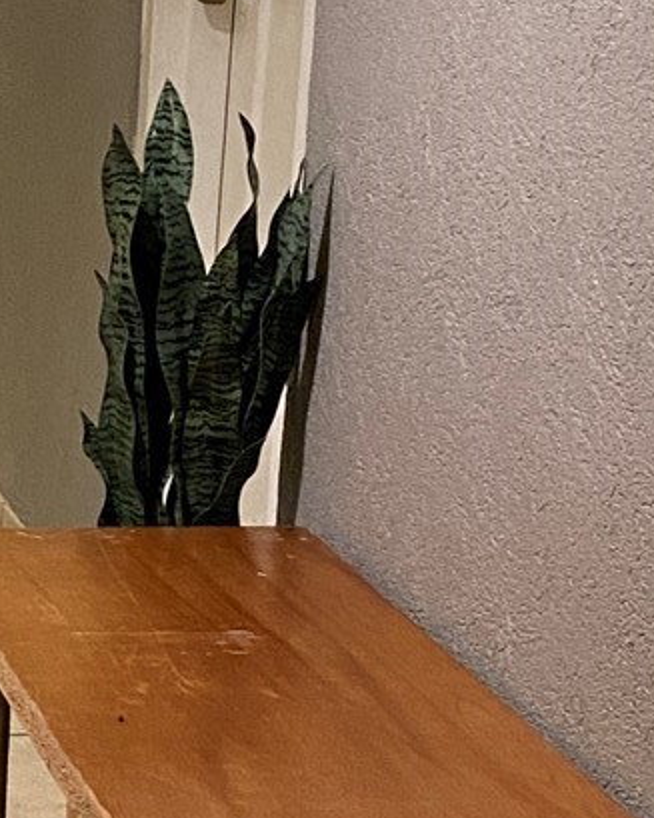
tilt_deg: -14.7
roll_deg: +0.3
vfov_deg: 15.1
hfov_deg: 11.1
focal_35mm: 127
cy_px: 656
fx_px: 3074
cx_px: -608
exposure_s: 1/60
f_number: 1.8
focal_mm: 4.25
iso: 320
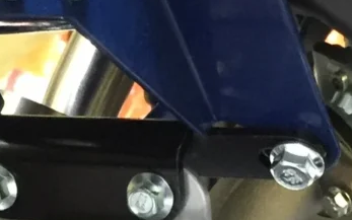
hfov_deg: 15.4
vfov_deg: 9.6
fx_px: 1305
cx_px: 170
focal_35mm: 136
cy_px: 217
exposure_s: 1/17
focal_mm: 4.15
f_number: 2.2
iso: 320
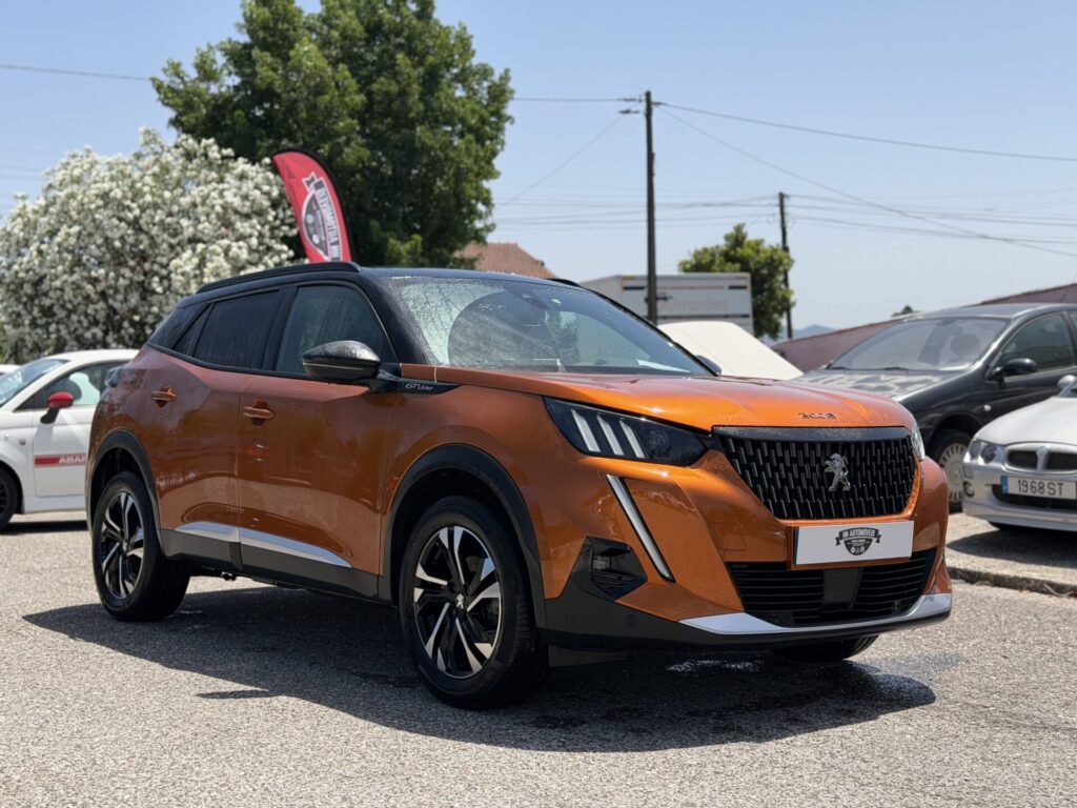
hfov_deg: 39.7
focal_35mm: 48
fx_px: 1493
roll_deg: +1.9
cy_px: 404
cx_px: 538
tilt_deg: -1.5
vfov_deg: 30.3
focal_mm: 6.76
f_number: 1.78
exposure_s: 1/4329
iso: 64
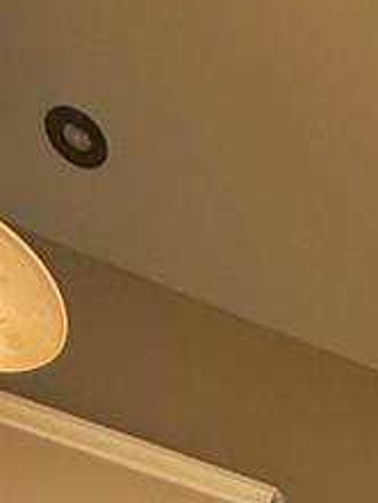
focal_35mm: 76
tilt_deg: +9.0
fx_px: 1105
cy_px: 1195
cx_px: 515
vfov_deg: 15.2
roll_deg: -5.2
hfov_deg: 17.9
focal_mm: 2.22
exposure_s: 1/60
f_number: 2.2
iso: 320
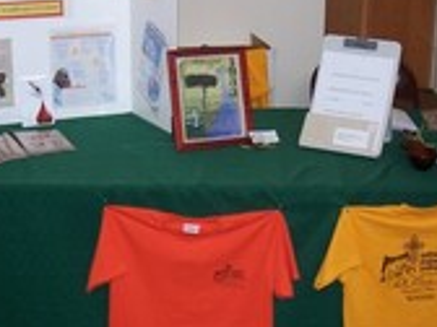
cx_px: 252
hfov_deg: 27.4
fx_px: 896
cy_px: 139
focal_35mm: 71
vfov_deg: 20.7
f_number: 2.7
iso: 80
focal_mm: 5.6
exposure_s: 1/60
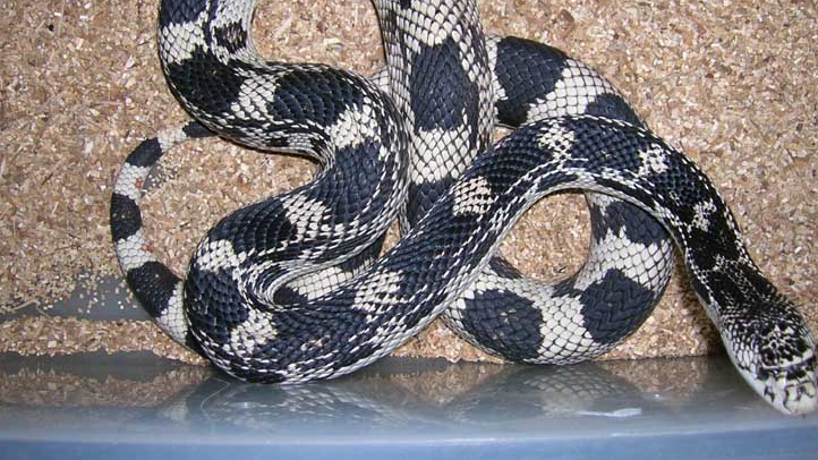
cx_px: 426
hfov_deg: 49.4
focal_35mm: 41
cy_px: 160
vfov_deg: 28.8
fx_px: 889
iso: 50
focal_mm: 5.7
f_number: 2.9
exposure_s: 1/60.1
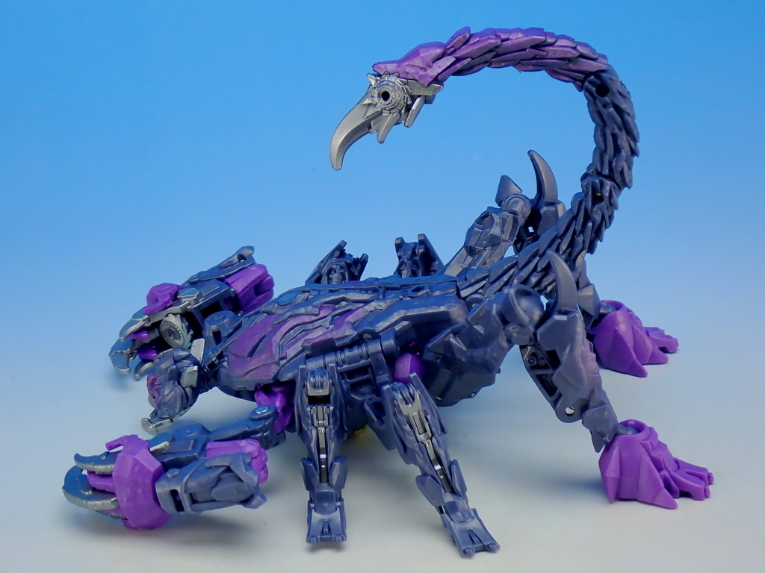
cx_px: 382
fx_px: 2077
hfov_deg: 20.9
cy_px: 286
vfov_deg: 15.7
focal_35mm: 94
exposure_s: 1/13
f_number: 4.7
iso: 100
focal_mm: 16.79
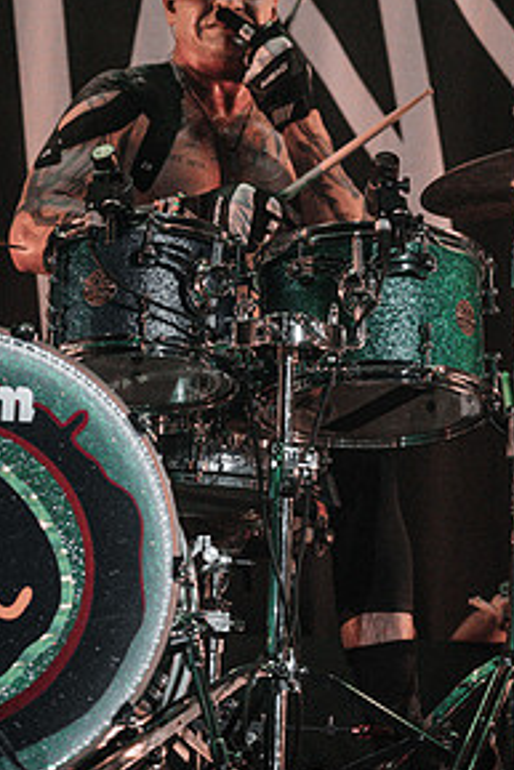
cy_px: 181
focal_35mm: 162
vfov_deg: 12.6
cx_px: 226
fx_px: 3465
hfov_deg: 8.5
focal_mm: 104
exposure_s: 1/1000
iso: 5000
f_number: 4
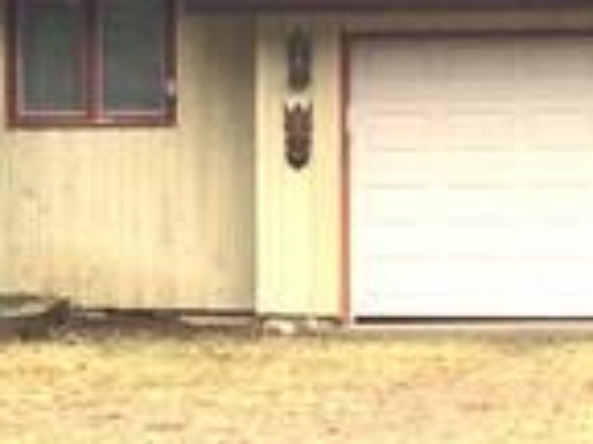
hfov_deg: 10.5
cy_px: 321
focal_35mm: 185
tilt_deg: -3.2
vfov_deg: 8.0
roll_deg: +0.0
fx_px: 3169
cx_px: -78
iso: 25
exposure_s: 1/246
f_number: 1.8
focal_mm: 4.25
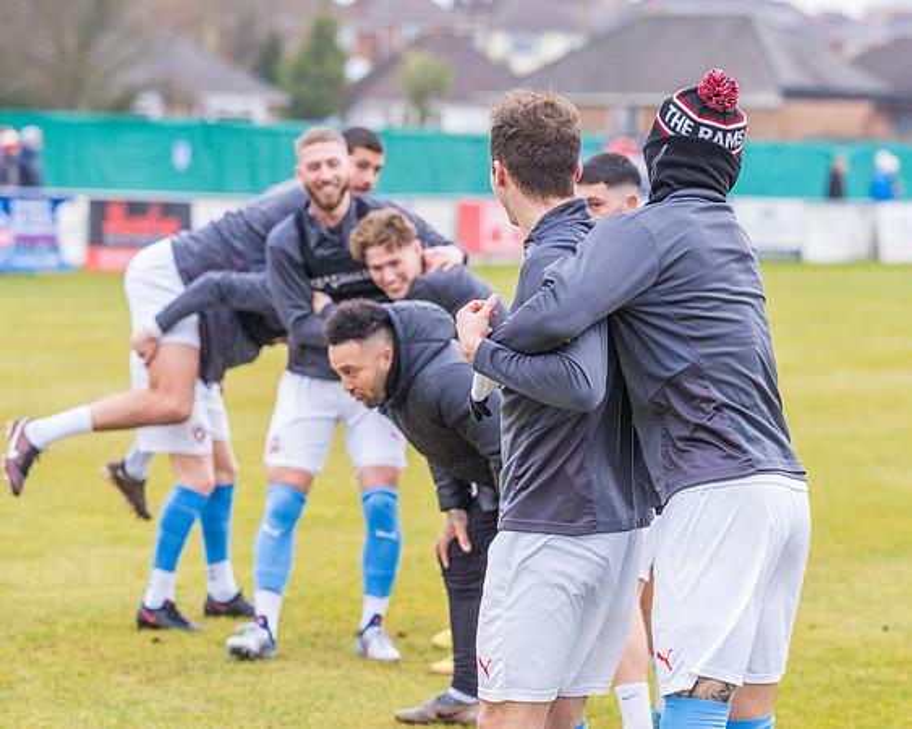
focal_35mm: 171
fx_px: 4603
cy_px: 320
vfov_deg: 9.1
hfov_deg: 11.3
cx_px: 512
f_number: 4
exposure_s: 1/2000
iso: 800
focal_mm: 135
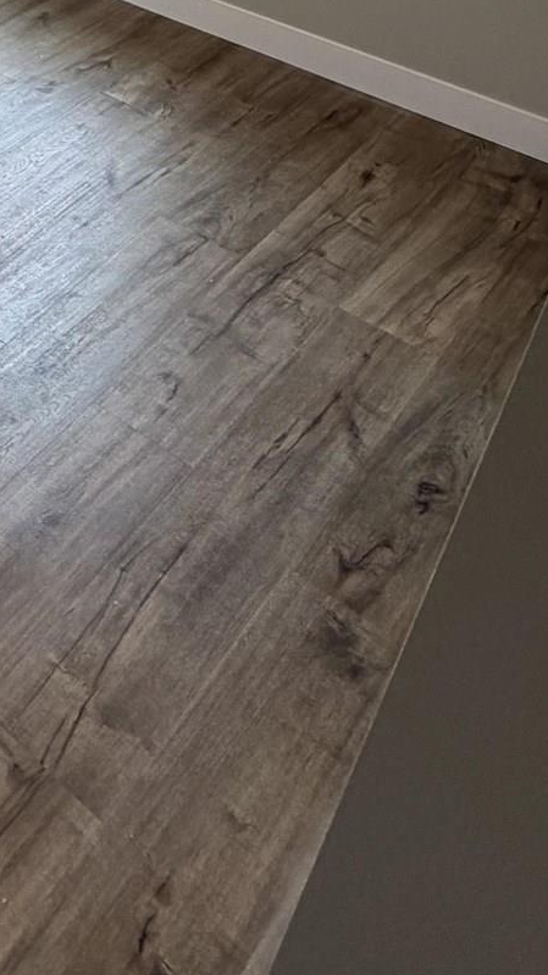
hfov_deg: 21.1
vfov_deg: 38.8
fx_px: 1137
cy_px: -83
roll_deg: +0.0
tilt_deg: -23.4
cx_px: -356
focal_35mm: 44
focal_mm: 2.22
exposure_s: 1/120
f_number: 2.2
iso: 200
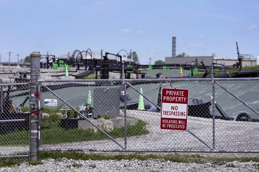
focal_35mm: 162
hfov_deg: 12.7
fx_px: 1165
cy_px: 86
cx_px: 130
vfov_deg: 8.5
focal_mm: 162
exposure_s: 1/4000
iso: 400
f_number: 5
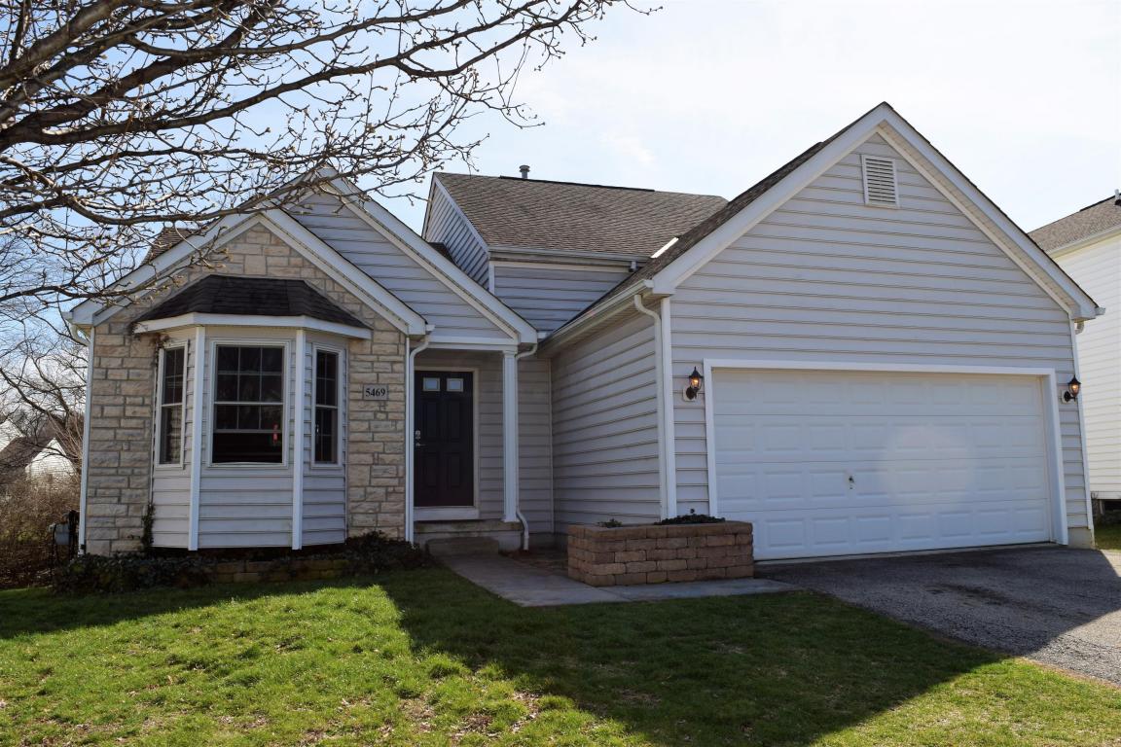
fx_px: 841
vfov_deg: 47.9
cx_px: 560
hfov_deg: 67.4
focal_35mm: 27
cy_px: 374
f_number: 10
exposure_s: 1/200
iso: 100
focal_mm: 18
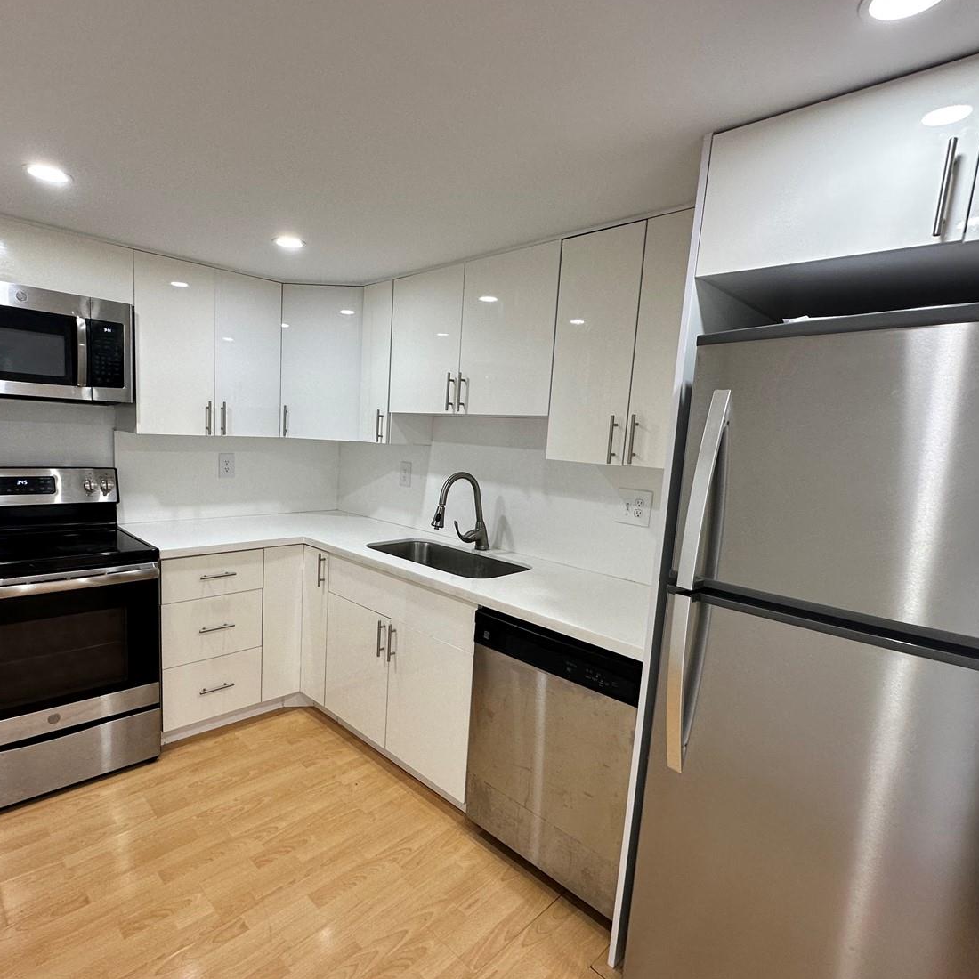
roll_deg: -3.4
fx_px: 576
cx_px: 420
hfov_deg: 80.2
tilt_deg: -8.9
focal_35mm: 18
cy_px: 510
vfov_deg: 80.7
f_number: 2.2
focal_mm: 2.22
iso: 160
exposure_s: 1/120
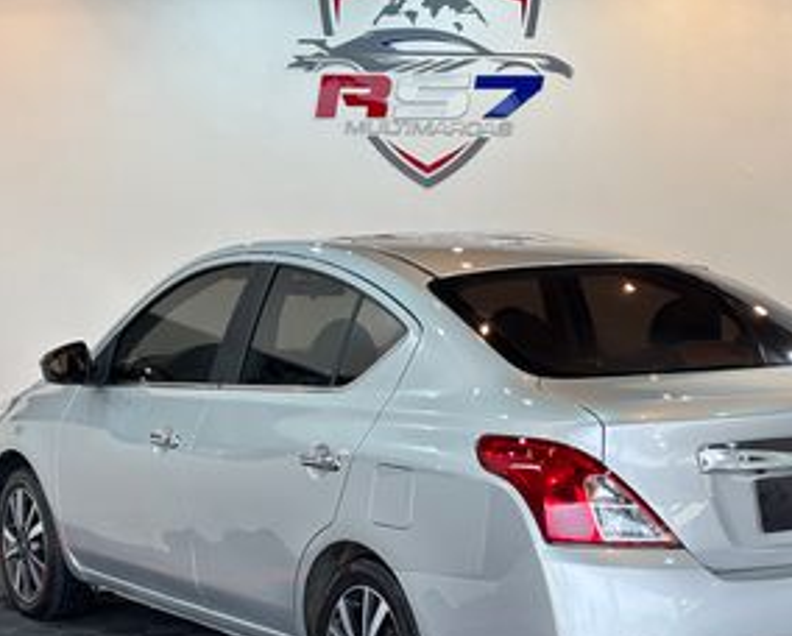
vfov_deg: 18.3
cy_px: 432
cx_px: 427
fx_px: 1972
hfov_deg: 22.7
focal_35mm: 84
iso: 32
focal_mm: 5.96
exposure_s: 1/120
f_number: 1.6
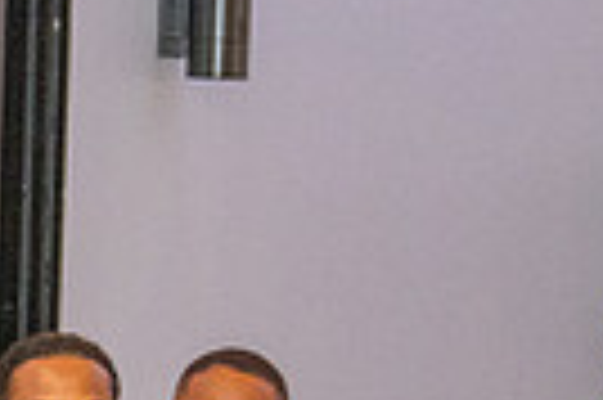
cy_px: 733
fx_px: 6575
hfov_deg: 5.1
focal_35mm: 393
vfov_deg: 3.5
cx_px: -744
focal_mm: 51
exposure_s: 1/200
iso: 1250
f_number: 3.2
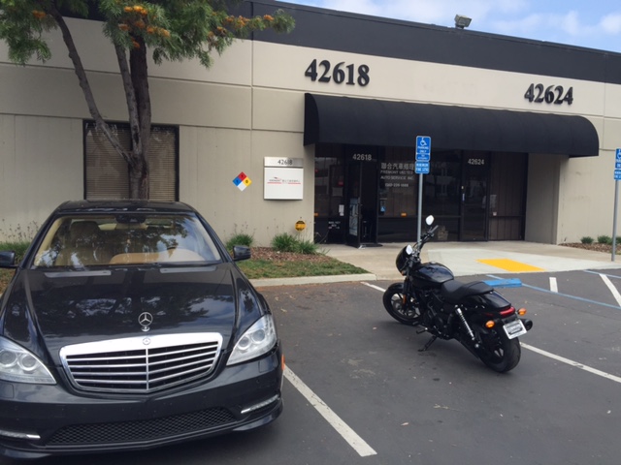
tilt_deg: -3.0
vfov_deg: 48.2
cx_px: 310
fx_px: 520
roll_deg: -0.4
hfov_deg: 61.7
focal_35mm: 29
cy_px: 232
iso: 32
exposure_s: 1/1364
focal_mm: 4.15
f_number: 2.2
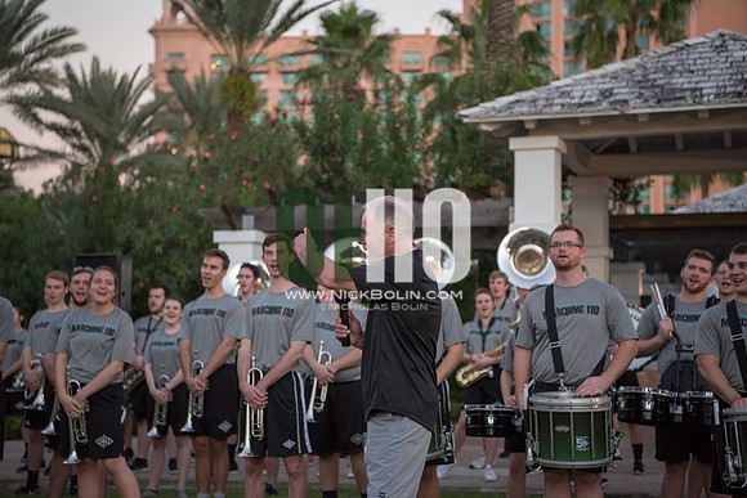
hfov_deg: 32.4
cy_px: 249
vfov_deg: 21.9
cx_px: 374
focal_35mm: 62
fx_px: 1287
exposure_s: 1/800
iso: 2000
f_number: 3.2
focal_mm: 62
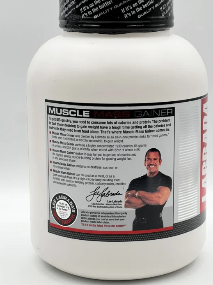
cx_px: 115
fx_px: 730
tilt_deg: -12.1
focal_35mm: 89
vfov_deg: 22.0
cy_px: 133
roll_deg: +0.7
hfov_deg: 16.6
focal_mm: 9
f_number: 2.8
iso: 32
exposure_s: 1/106
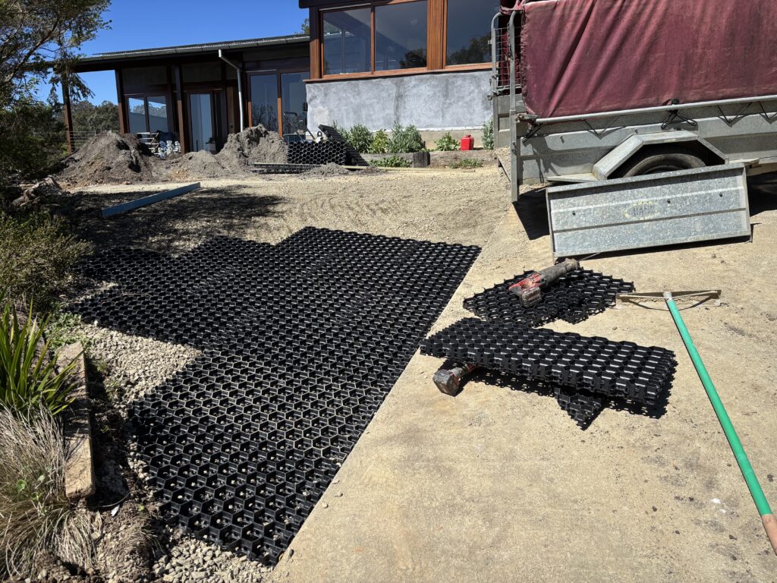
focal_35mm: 26
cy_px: 292
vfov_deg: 53.1
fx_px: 584
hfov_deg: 67.3
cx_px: 388
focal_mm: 5.96
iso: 50
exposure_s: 1/3311
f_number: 1.6
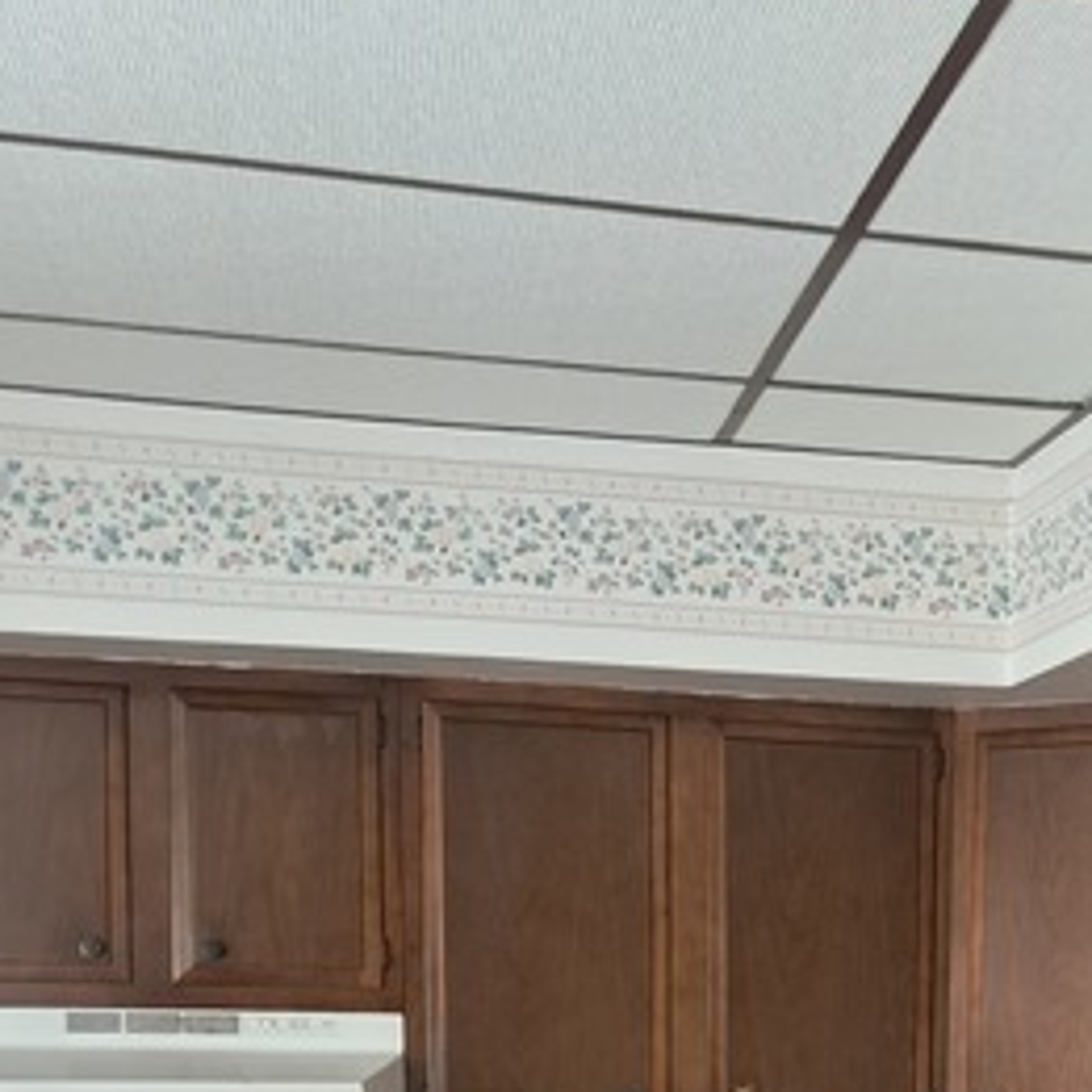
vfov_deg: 25.6
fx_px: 2177
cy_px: 1274
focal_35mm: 61
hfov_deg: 27.4
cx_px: 933
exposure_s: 1/60
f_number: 1.8
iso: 500
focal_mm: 4
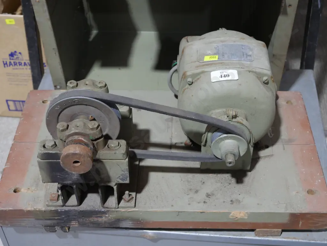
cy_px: 123
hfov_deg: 35.5
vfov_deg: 27.1
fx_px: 510
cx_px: 164
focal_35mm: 54
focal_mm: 27
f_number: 5.3
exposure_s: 1/60
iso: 1250
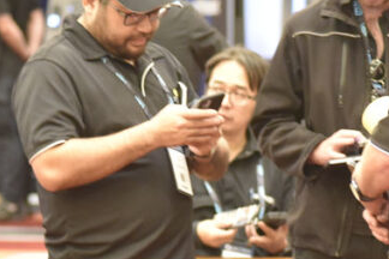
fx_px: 3414
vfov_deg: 4.3
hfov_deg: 6.5
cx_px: 257
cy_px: 246
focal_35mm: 316
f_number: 2.8
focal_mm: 100
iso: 6400
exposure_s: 1/100
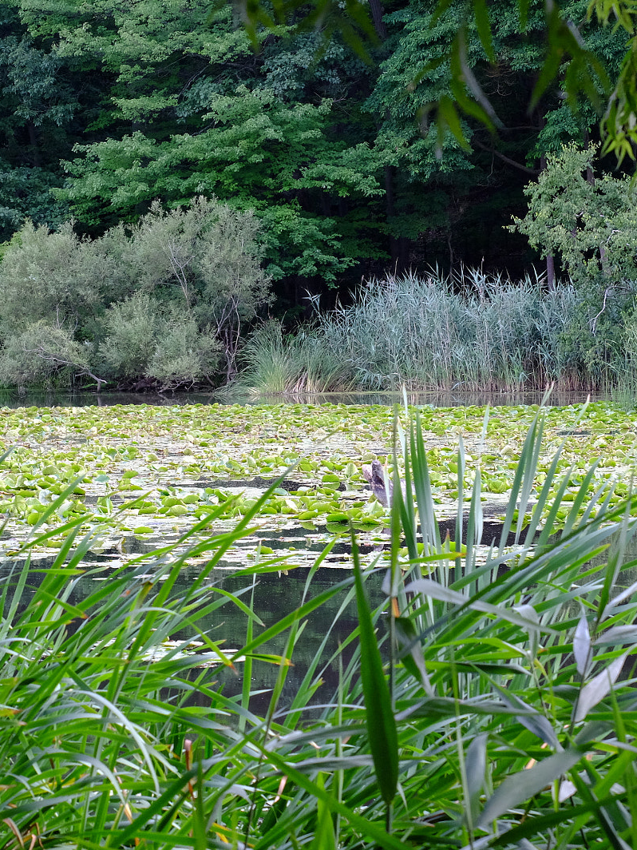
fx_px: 2625
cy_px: 425
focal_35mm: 107
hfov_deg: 13.7
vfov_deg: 18.4
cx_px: 86
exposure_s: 1/80
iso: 2000
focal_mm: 49.4
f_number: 7.1
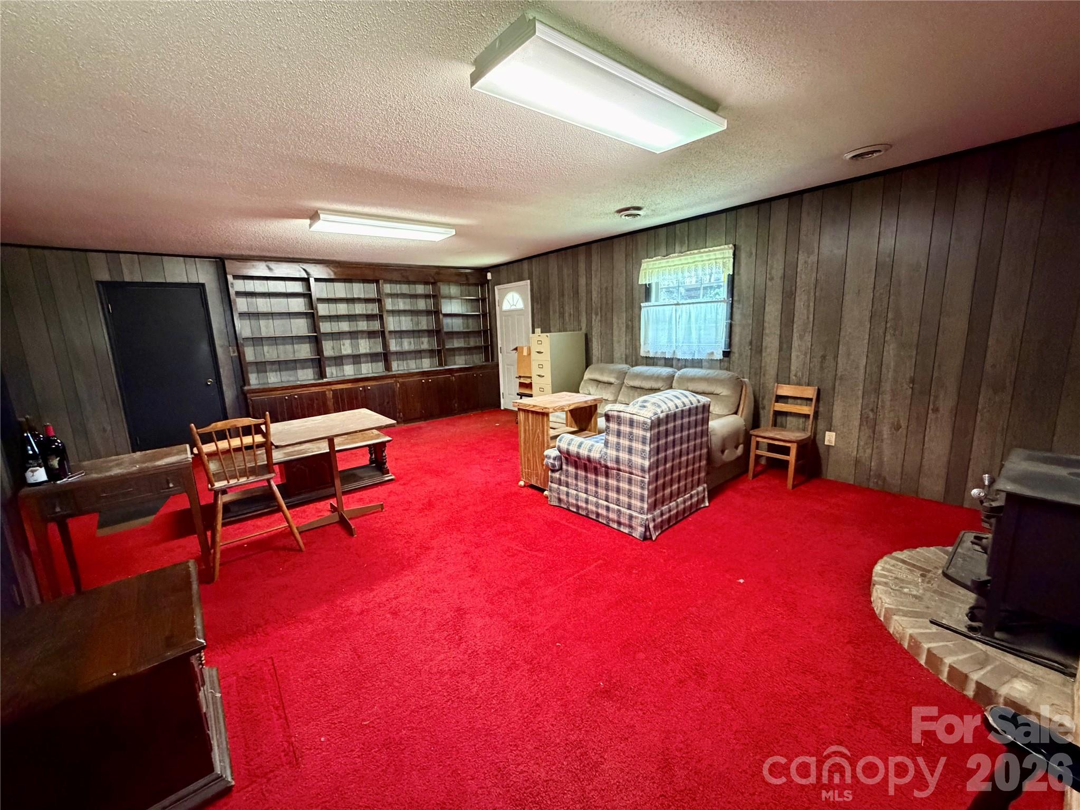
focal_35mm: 14
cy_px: 405
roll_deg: +2.6
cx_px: 540
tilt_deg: -9.7
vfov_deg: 85.7
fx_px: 437
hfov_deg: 102.1
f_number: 2.2
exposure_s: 1/60
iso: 1000
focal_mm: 2.22
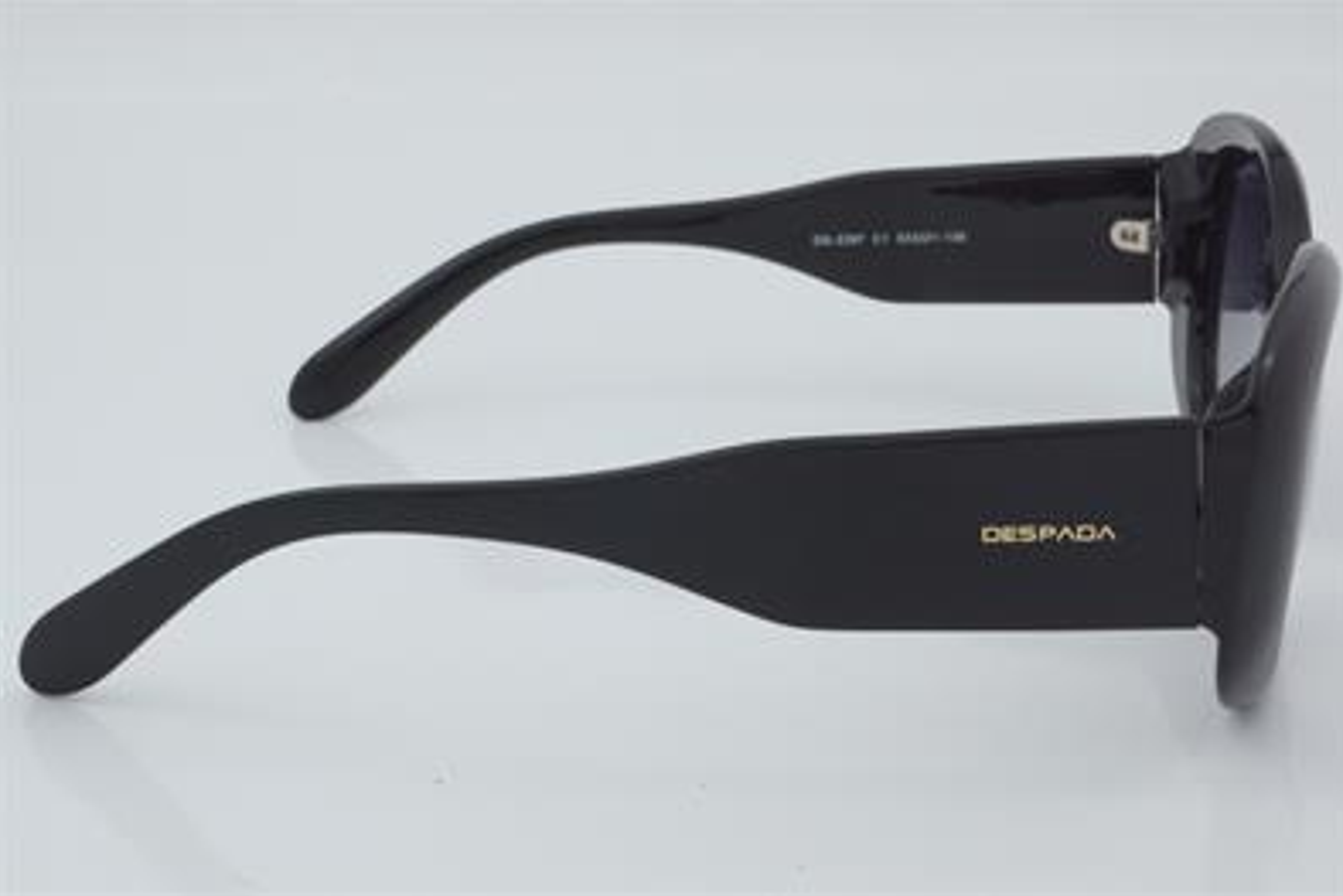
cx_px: 678
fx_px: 2836
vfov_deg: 18.0
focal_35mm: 76
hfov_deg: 26.6
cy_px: 446
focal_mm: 50
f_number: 32
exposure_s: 1/4
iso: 100
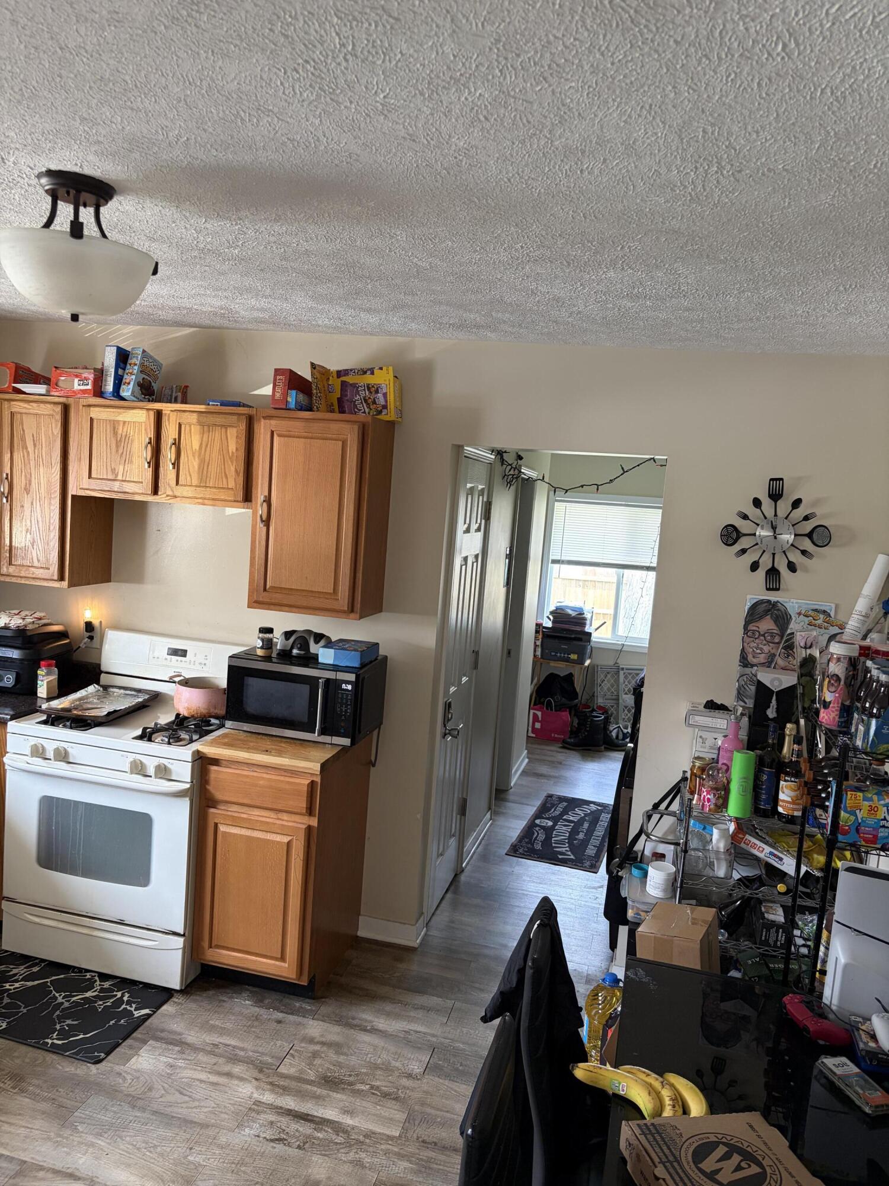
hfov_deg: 53.1
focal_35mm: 26
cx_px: 444
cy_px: 593
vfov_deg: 67.3
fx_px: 890
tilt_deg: -6.1
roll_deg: -4.1
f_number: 1.6
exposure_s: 1/60
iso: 160
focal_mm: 5.96
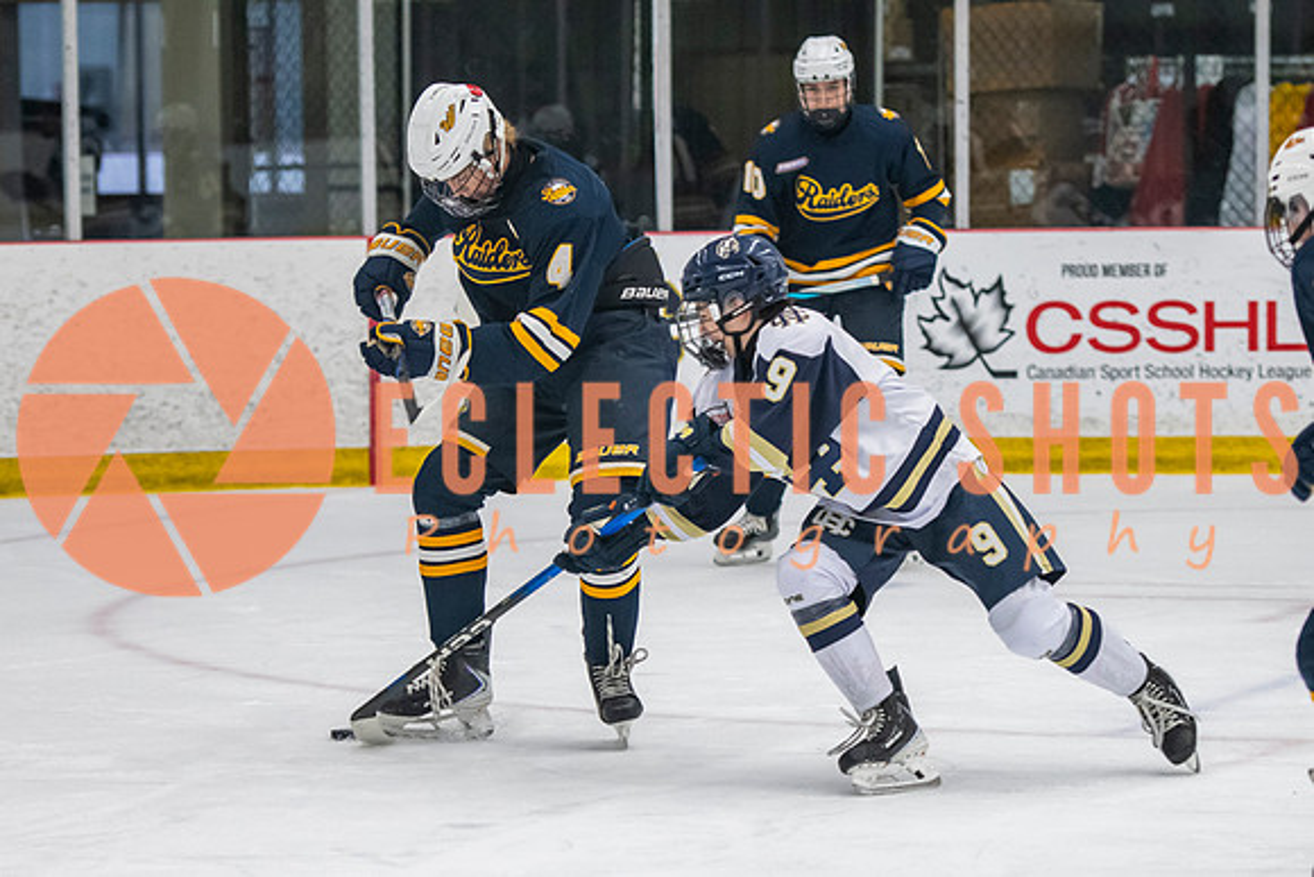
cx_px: 707
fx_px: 6544
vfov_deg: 7.7
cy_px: 542
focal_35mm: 179
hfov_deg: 11.5
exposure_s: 1/640
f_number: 3.2
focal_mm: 102
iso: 2000
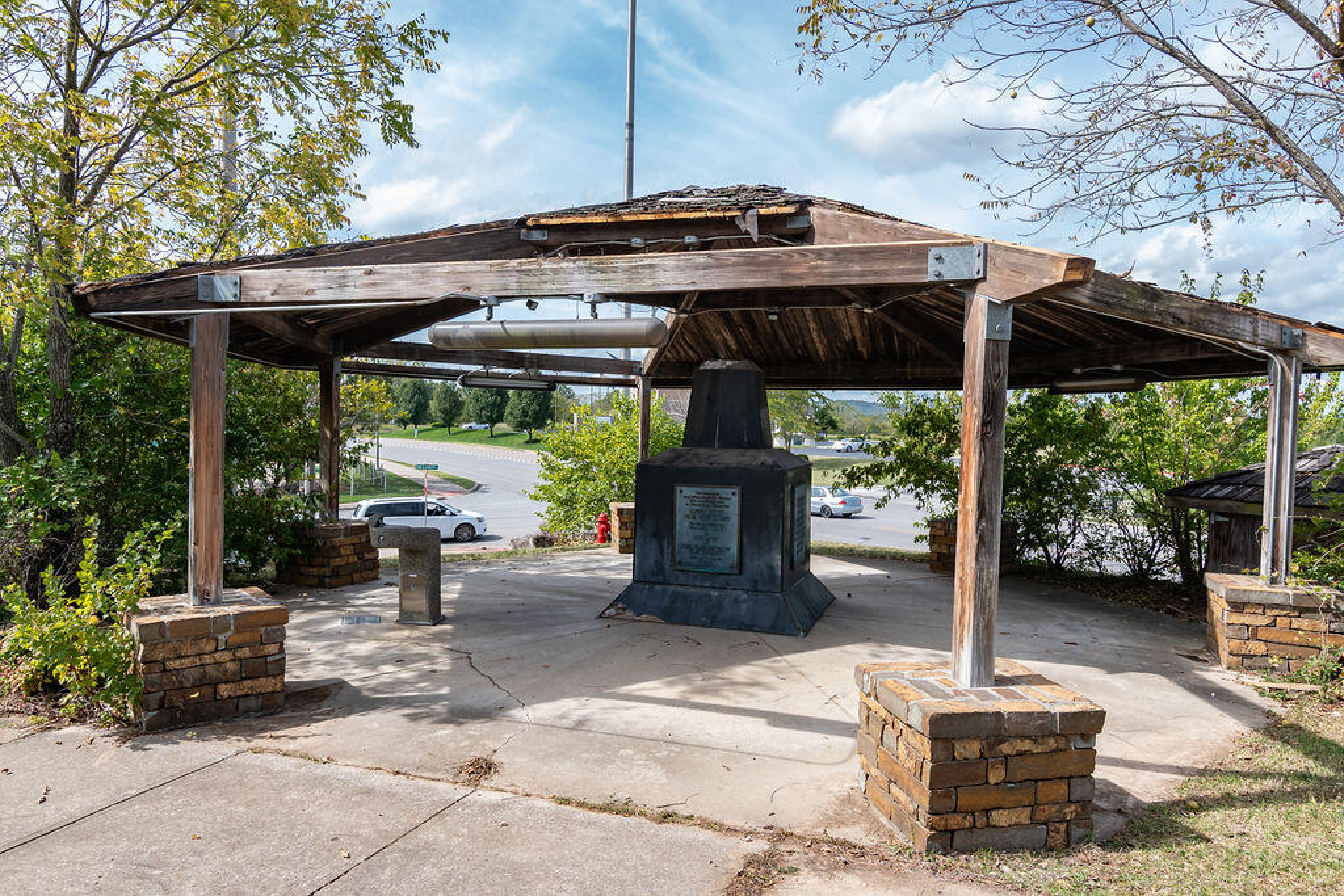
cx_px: 672
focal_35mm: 24
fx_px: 896
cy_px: 448
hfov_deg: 73.7
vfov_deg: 53.1
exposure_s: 1/500
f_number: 8
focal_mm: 16
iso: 400
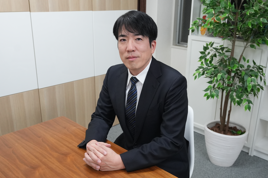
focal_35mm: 36
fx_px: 268
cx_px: 134
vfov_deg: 36.9
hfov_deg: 53.1
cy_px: 89
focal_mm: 24
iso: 2500
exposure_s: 1/160
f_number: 4.5
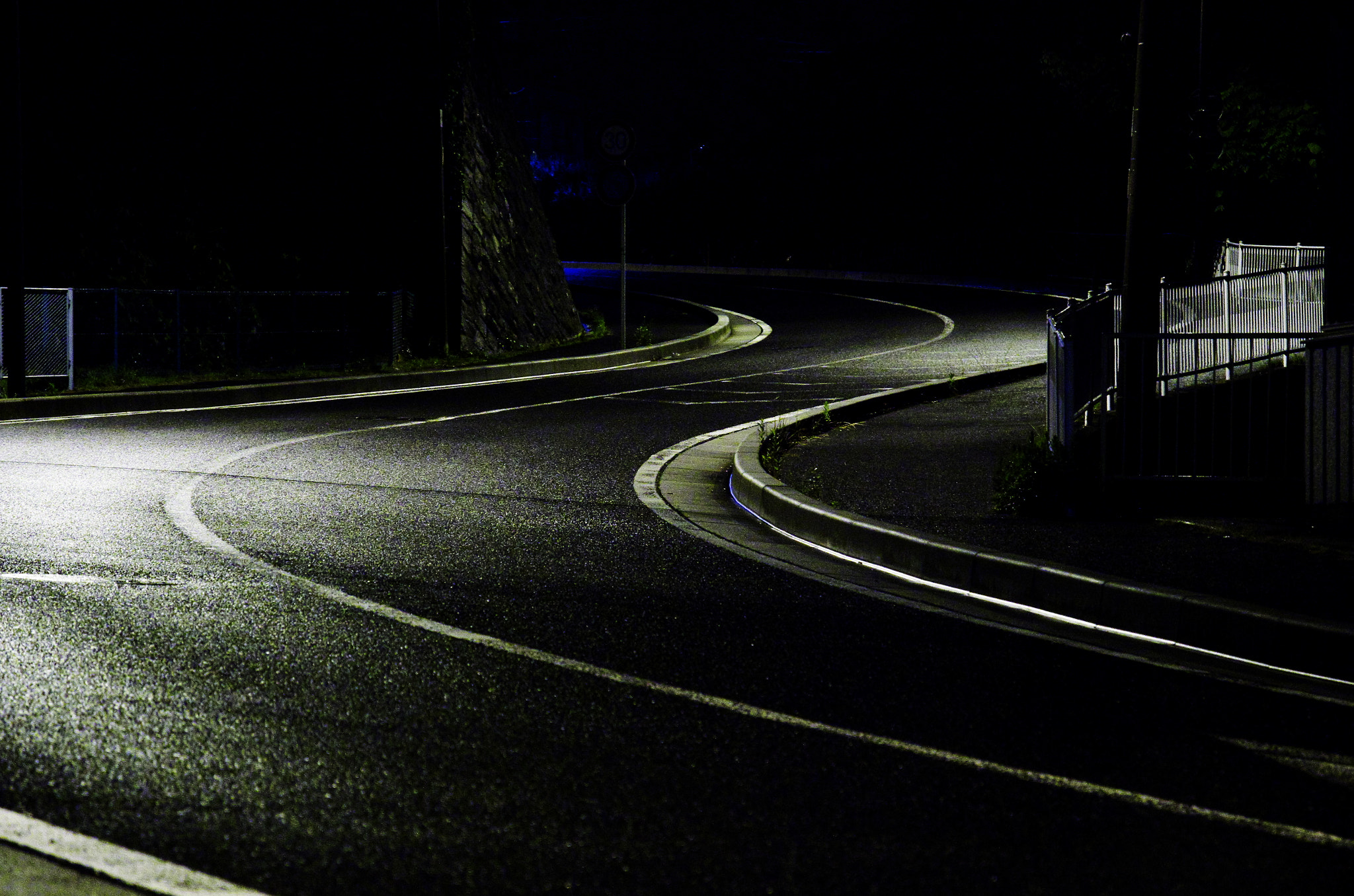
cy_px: 448
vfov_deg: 10.7
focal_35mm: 128
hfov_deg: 16.1
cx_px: 677
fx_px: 4785
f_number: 5.6
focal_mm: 85
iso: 8000
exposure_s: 1/20
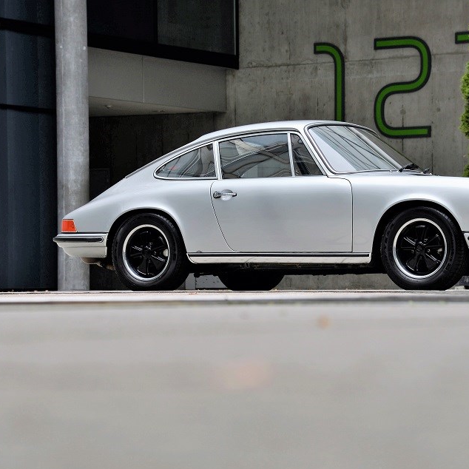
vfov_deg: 11.3
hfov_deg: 11.3
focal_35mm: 154
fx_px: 2361
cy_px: 236
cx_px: 310
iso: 320
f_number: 6.3
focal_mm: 120
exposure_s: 1/60
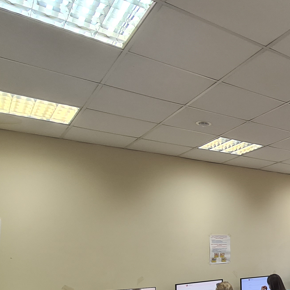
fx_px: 332
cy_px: 206
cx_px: 336
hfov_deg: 37.4
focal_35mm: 35
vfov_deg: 46.0
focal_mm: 2.22
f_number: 2.2
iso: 100
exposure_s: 1/50
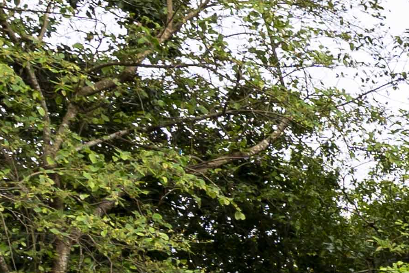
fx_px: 1227
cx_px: 973
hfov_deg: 13.7
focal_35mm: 108
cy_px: 544
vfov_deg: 11.4
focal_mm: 16
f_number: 8
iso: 200
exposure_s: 1/80
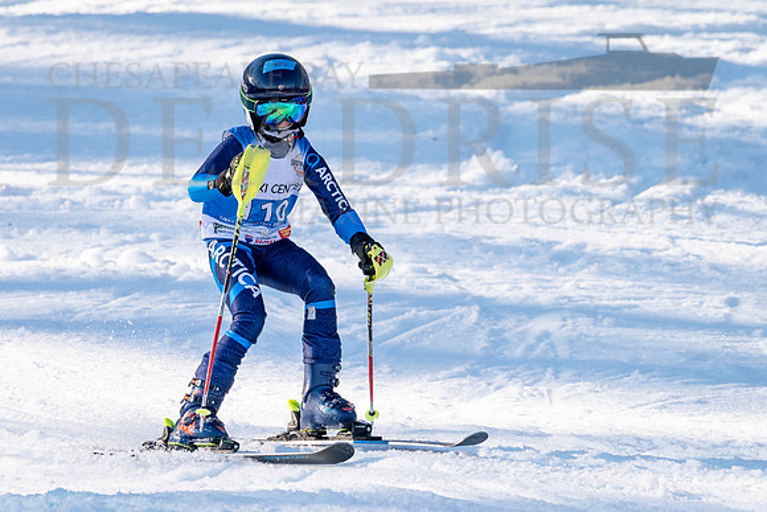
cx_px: 301
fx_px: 15776
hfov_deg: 2.8
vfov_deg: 1.9
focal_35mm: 740
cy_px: 276
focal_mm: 560
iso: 1250
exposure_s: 1/2000
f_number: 8
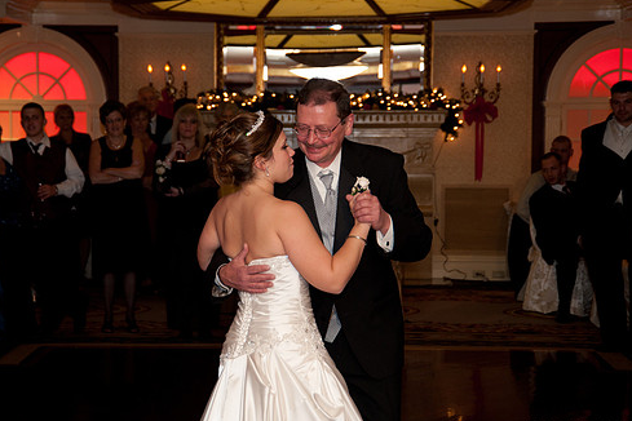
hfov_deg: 24.5
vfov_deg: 16.5
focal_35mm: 83
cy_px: 199
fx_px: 1457
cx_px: 278
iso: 1250
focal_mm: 70
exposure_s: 1/60
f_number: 5.3
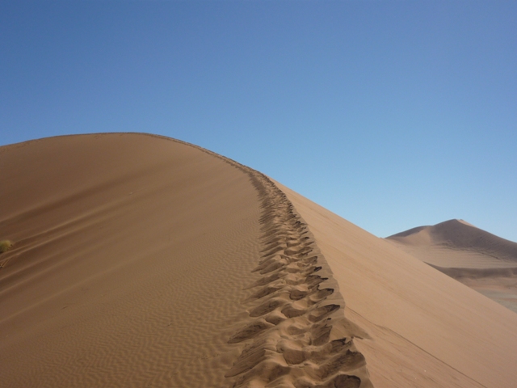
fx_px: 612
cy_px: 194
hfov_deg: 45.8
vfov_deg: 35.1
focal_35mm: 41
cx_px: 258
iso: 100
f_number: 9
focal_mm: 6.8
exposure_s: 1/250
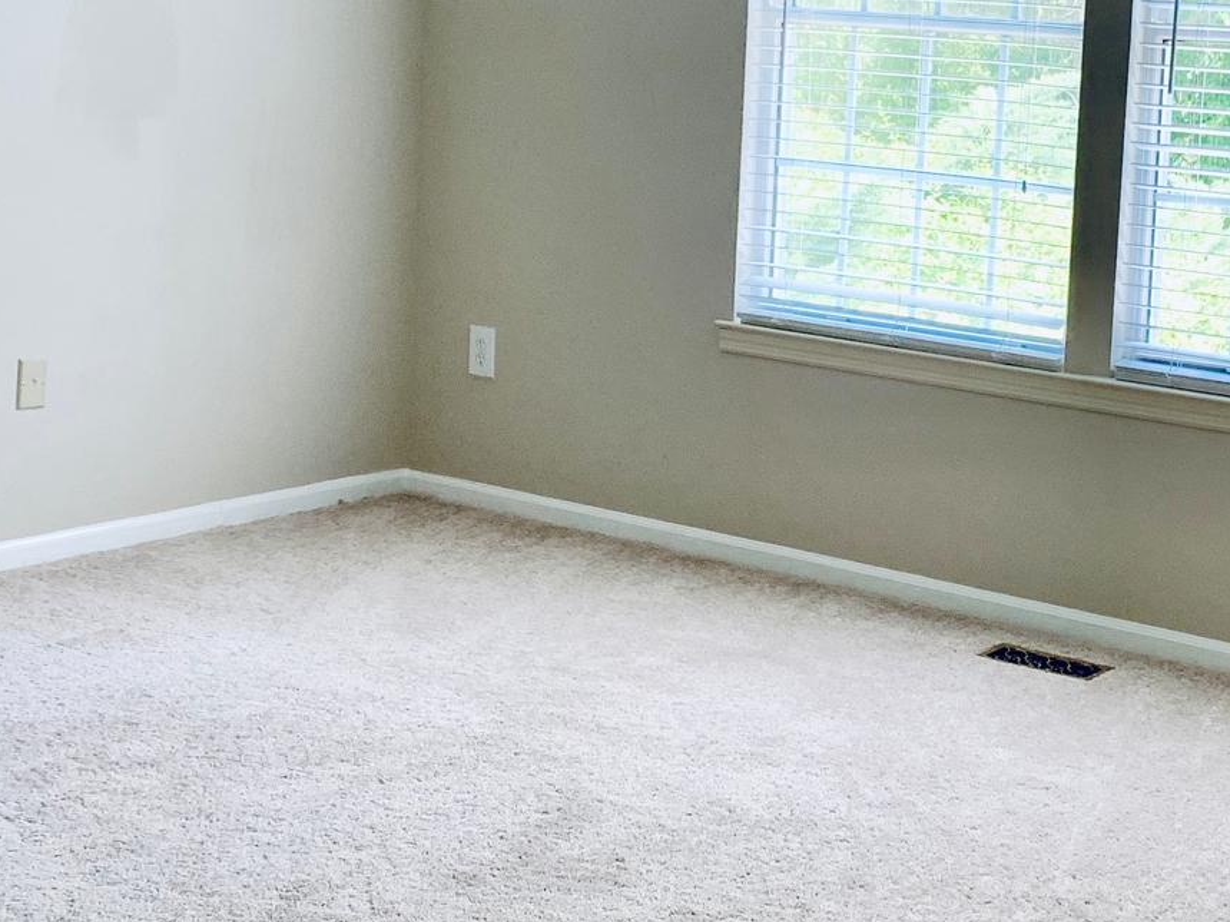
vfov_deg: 23.4
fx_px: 2203
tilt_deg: -6.2
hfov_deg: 30.6
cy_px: 241
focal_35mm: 62
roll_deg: -3.1
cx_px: 934
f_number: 1.8
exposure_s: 1/121
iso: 50
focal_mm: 4.25
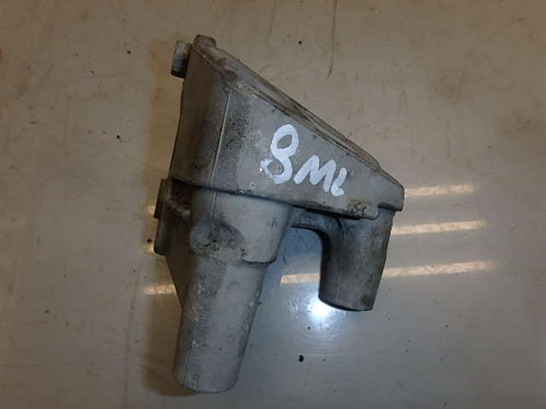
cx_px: 273
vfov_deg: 63.4
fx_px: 331
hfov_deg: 79.0
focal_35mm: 21
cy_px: 204
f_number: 6
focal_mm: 3.7
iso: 160
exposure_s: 1/80
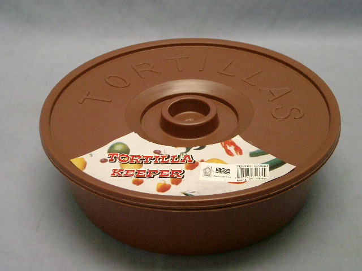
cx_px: 181
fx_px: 648
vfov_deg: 23.7
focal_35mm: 62
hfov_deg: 31.2
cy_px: 136
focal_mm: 12.6
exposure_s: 1/60
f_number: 3.4
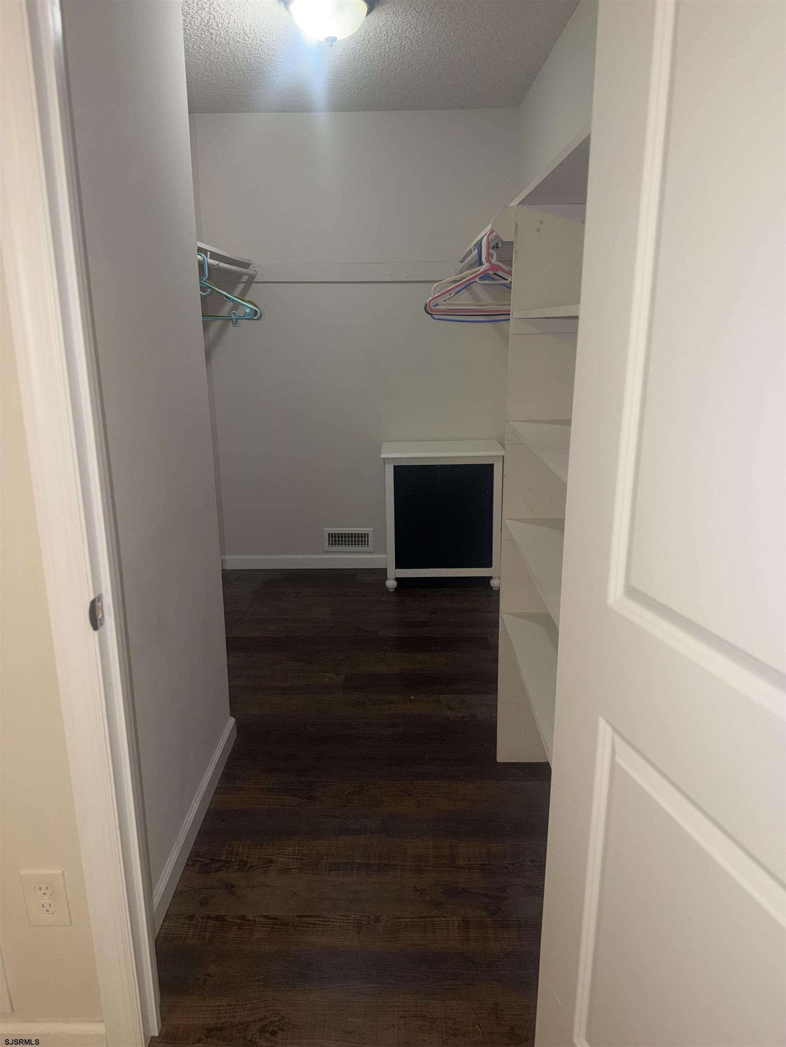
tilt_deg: -16.2
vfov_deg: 71.6
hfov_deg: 56.8
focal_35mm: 24
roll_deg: +0.5
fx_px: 727
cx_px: 393
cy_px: 524
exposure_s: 1/23
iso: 64
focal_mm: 6.76
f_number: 1.78
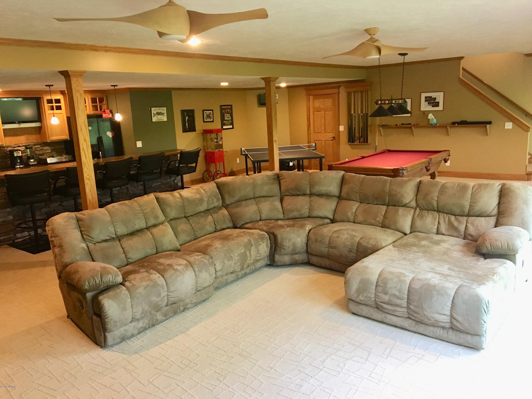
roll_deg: +3.3
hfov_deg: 61.7
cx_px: 266
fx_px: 446
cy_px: 200
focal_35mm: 29
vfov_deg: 48.2
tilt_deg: -12.6
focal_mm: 4.15
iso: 125
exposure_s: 1/30
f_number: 2.2
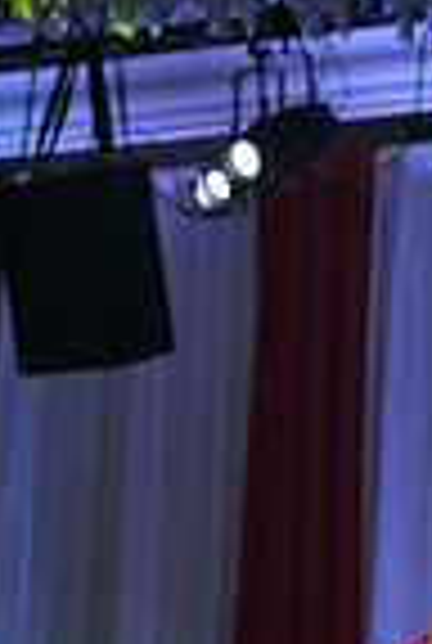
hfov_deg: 3.2
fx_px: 7613
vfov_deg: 4.8
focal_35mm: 425
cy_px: 1288
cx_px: 470
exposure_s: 1/400
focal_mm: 105
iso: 2500
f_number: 5
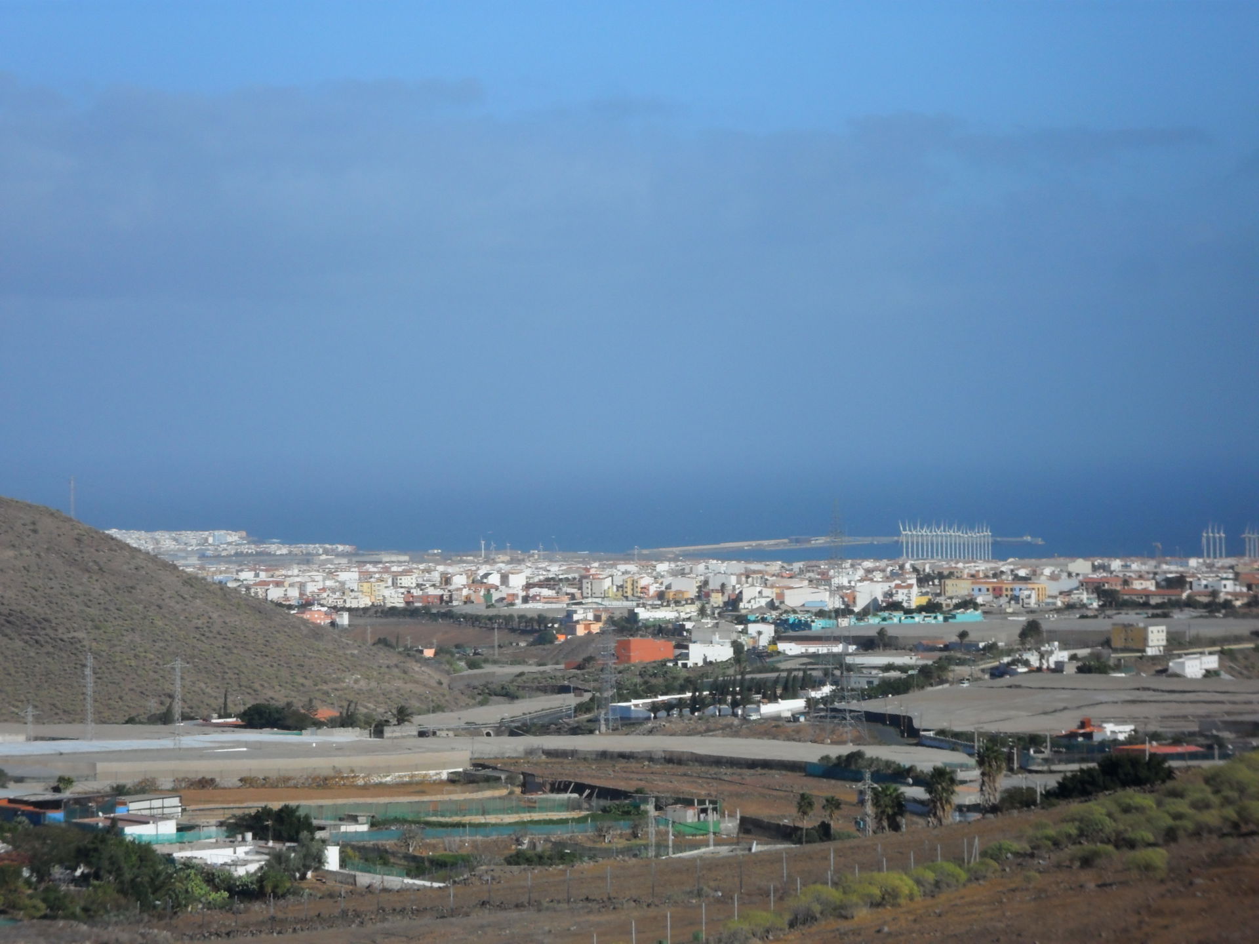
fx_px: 4910
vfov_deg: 11.0
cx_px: 630
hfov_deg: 14.6
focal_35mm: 135
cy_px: 472
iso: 100
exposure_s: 1/500
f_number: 5.9
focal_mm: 24.5
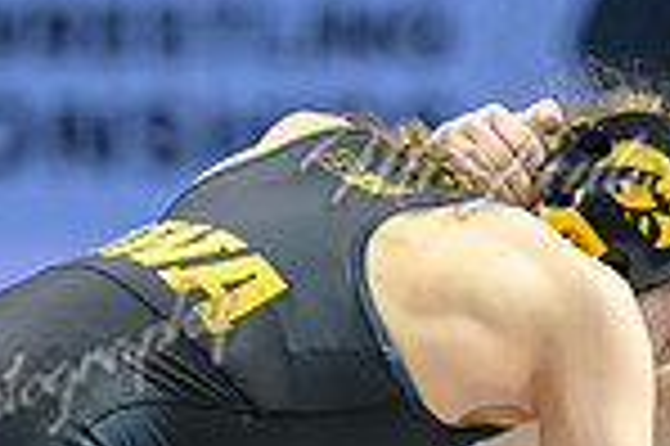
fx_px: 11489
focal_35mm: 618
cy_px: 686
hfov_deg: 3.3
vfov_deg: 2.2
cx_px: 718
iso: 5000
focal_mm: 145
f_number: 2.8
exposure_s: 1/800
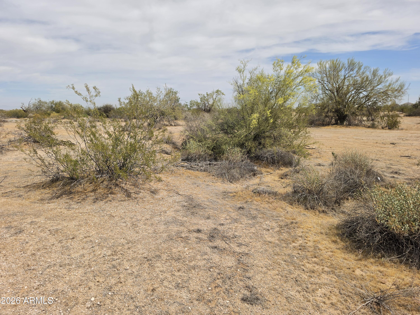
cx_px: 210
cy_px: 158
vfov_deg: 58.9
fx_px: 279
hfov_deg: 73.9
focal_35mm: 23
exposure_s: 1/7939
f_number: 1.4
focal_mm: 6.5
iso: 50
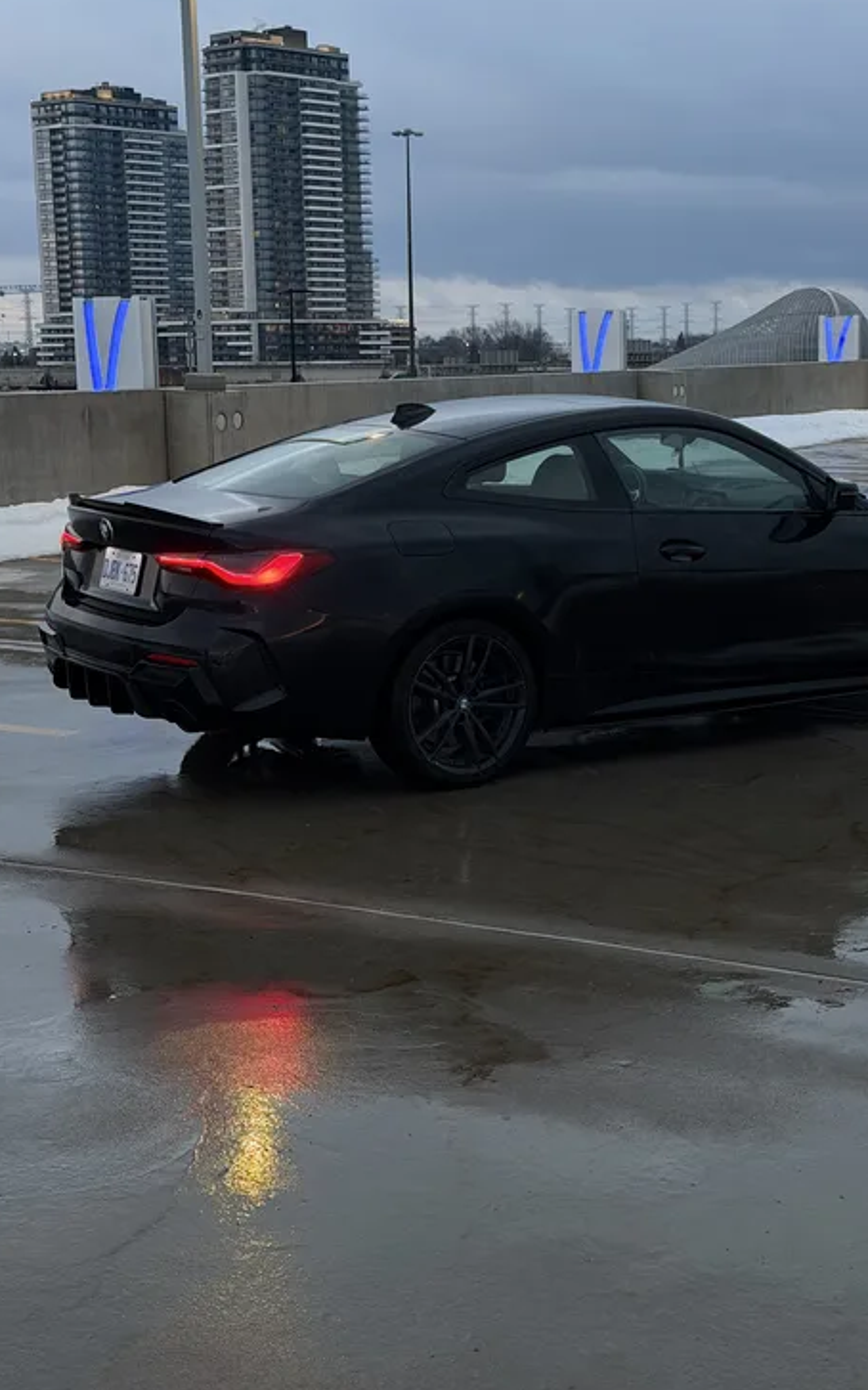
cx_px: 556
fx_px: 2121
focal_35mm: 56
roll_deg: +0.3
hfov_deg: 23.1
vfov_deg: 36.3
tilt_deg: -8.7
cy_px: 644
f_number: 1.78
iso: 250
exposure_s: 1/120
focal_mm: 6.76
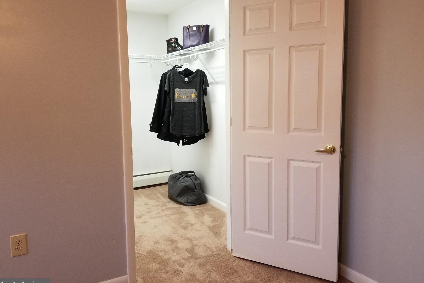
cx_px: 217
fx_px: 330
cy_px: 131
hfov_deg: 65.5
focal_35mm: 28
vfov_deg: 46.4
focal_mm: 4.3
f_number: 1.7
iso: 200
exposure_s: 1/30
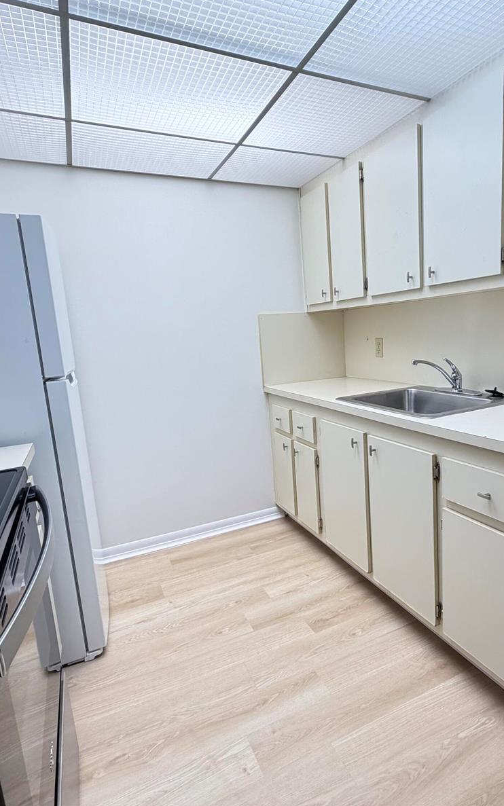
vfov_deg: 85.1
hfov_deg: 59.3
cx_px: 293
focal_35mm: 20
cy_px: 401
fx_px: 439
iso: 200
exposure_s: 1/120
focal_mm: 2.22
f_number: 2.2
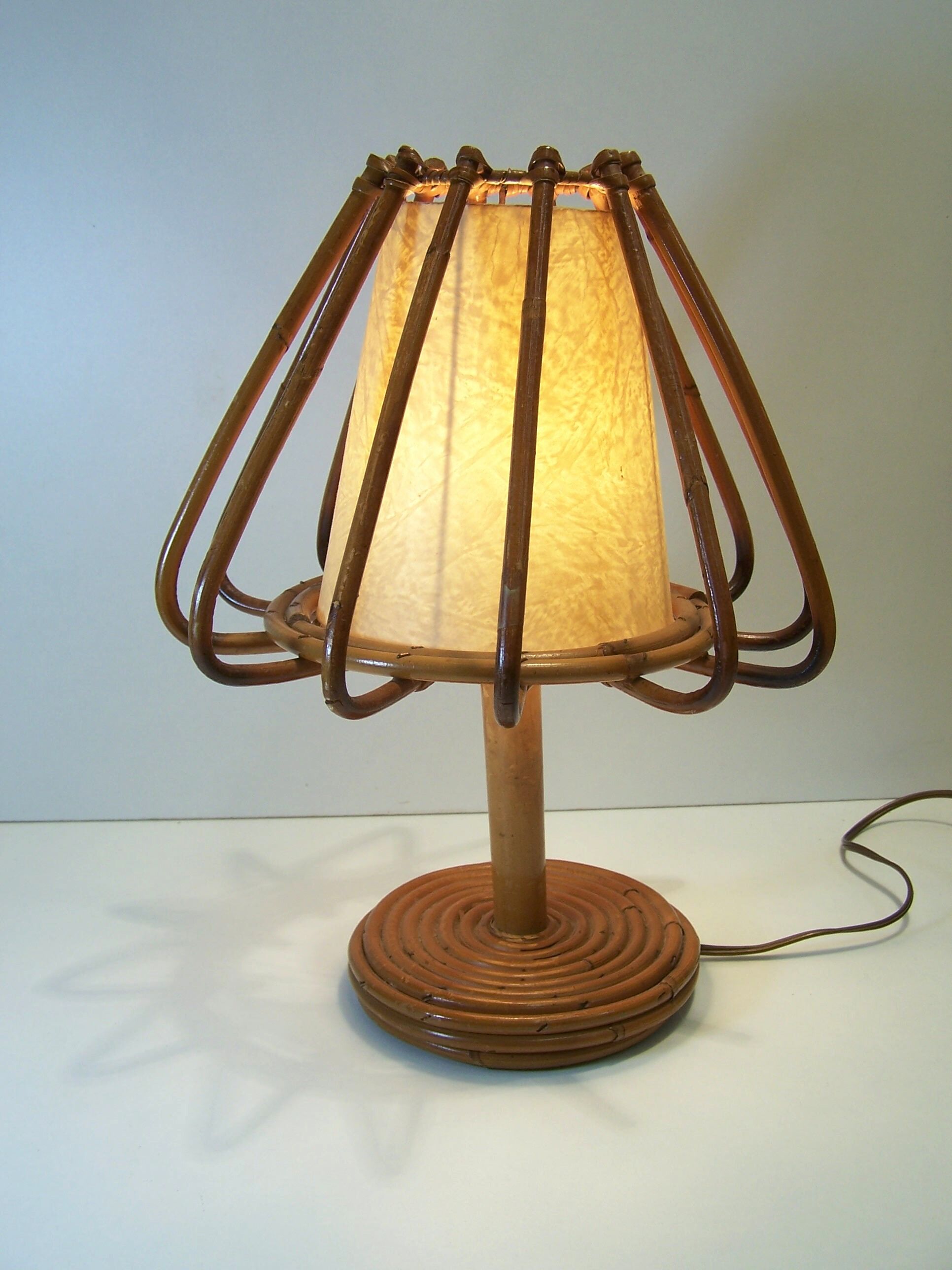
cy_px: 635
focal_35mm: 38
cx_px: 476
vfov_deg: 49.0
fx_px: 1393
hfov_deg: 37.7
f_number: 2.8
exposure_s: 1/125
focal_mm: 6.3
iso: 80
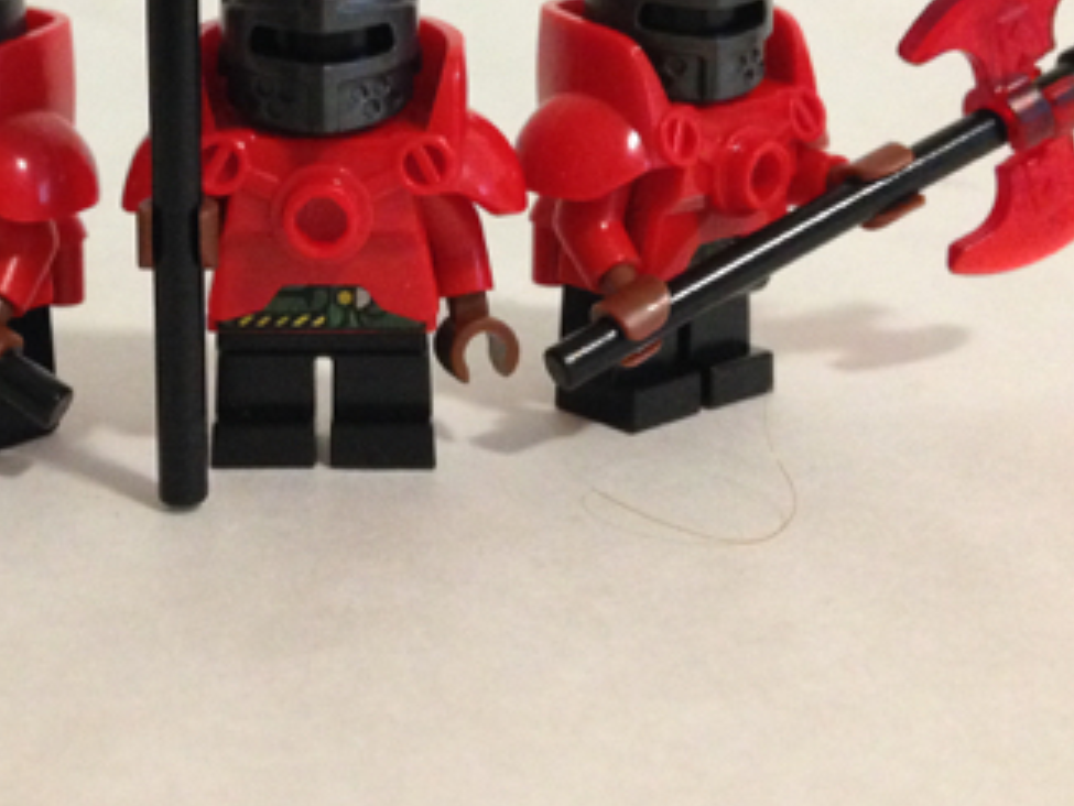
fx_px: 2017
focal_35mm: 65
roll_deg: +1.5
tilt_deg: -11.7
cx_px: 294
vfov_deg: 22.3
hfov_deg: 29.4
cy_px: 142
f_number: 2.4
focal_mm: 4.12
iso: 400
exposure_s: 1/17
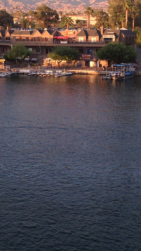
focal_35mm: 88
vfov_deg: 23.9
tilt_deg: -4.0
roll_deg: +0.8
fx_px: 585
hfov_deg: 13.7
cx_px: 87
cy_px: 60
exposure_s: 1/212
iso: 50
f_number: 2.4
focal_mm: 4.12
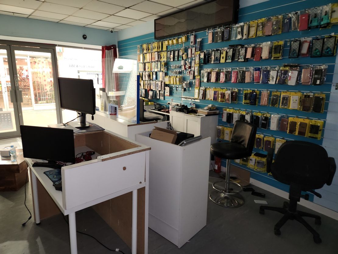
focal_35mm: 23
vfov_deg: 58.9
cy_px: 127
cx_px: 169
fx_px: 225
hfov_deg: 73.9
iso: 250
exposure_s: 1/8
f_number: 1.8
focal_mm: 5.4
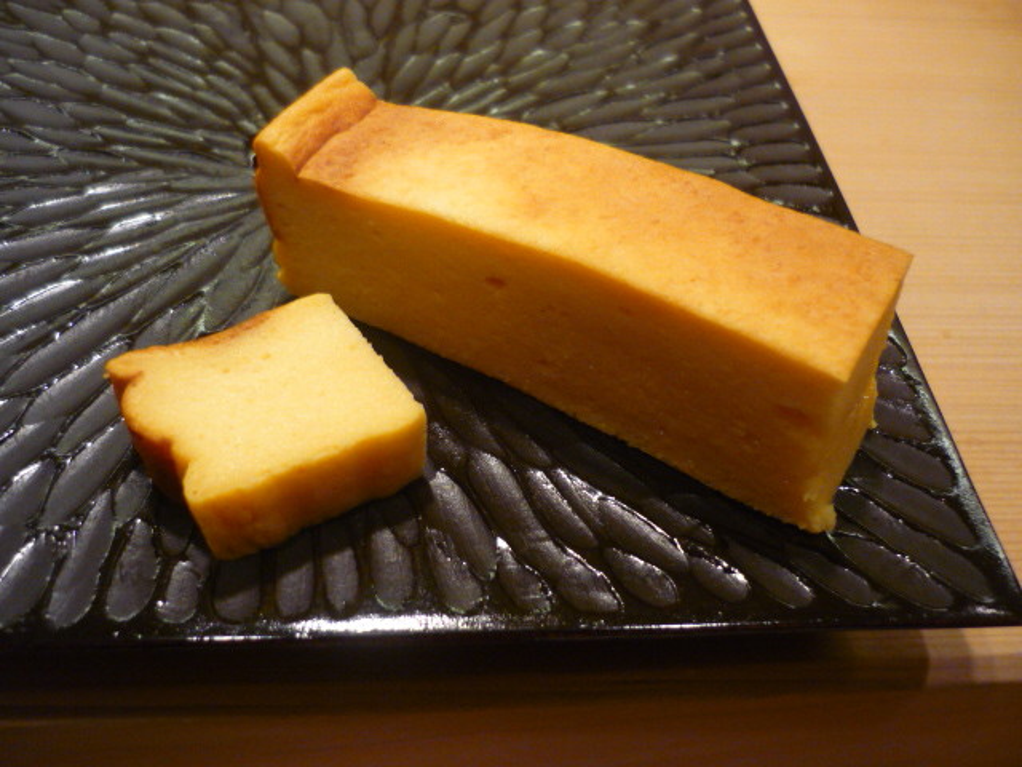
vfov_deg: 42.9
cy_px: 384
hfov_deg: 55.4
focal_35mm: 33
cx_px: 511
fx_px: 974
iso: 320
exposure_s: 1/30
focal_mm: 5.5
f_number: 2.8
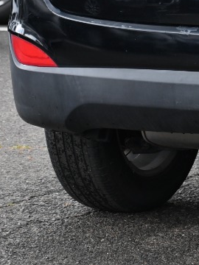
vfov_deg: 6.5
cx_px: 462
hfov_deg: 4.8
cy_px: -45
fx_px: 2323
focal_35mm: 303
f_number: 4
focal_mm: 70
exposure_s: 1/250
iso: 200
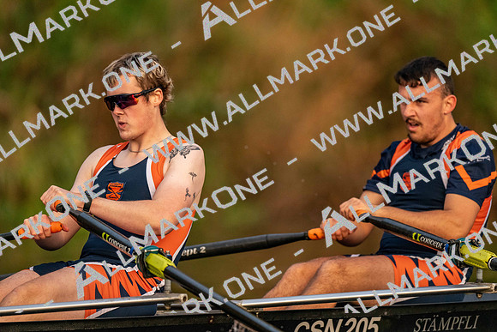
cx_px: 248
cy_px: 166
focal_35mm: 600
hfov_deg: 3.4
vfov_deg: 2.3
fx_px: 8285
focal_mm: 600
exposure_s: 1/2500
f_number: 4
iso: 3200
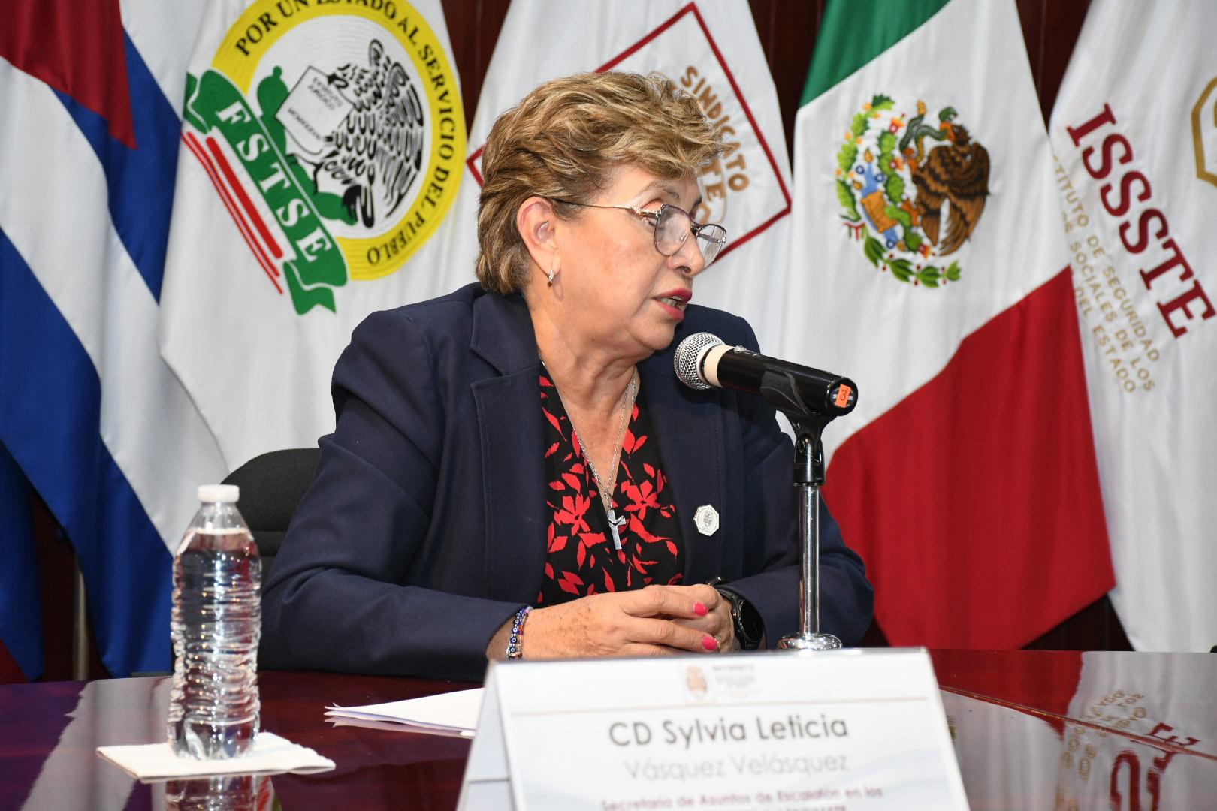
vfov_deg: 17.5
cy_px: 406
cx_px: 608
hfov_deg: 26.0
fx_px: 2637
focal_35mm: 78
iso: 2000
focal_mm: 52
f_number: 6.3
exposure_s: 1/125
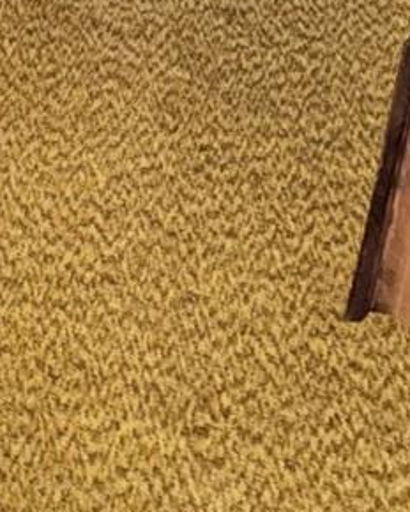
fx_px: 1881
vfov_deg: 13.0
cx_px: -512
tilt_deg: -19.6
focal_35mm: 124
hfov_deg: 10.9
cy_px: -577
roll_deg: -2.8
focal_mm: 6.76
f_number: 1.78
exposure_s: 1/6
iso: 320
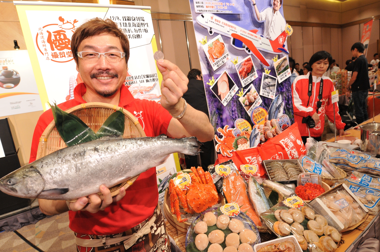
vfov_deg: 59.4
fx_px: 221
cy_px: 126
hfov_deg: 81.3
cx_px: 190
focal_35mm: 21
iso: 800
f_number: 4.5
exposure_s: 1/50
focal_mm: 14
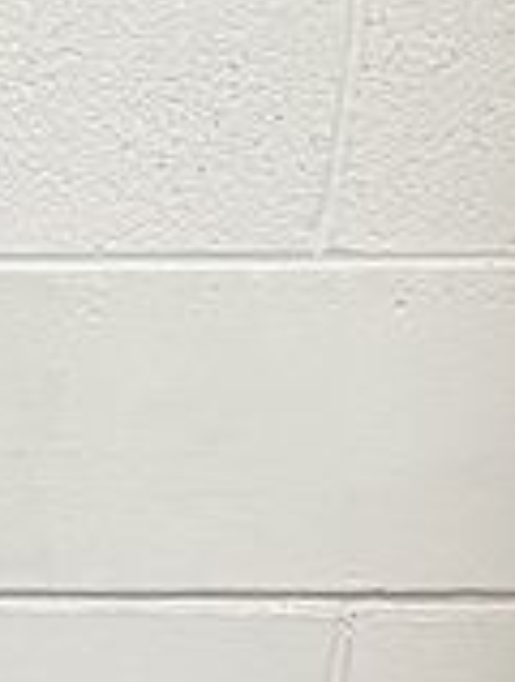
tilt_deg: -18.0
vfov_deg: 10.9
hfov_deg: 7.9
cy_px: 1304
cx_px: -948
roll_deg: -0.9
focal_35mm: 167
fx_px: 3299
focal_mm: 5.1
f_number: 1.6
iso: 160
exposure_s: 1/60
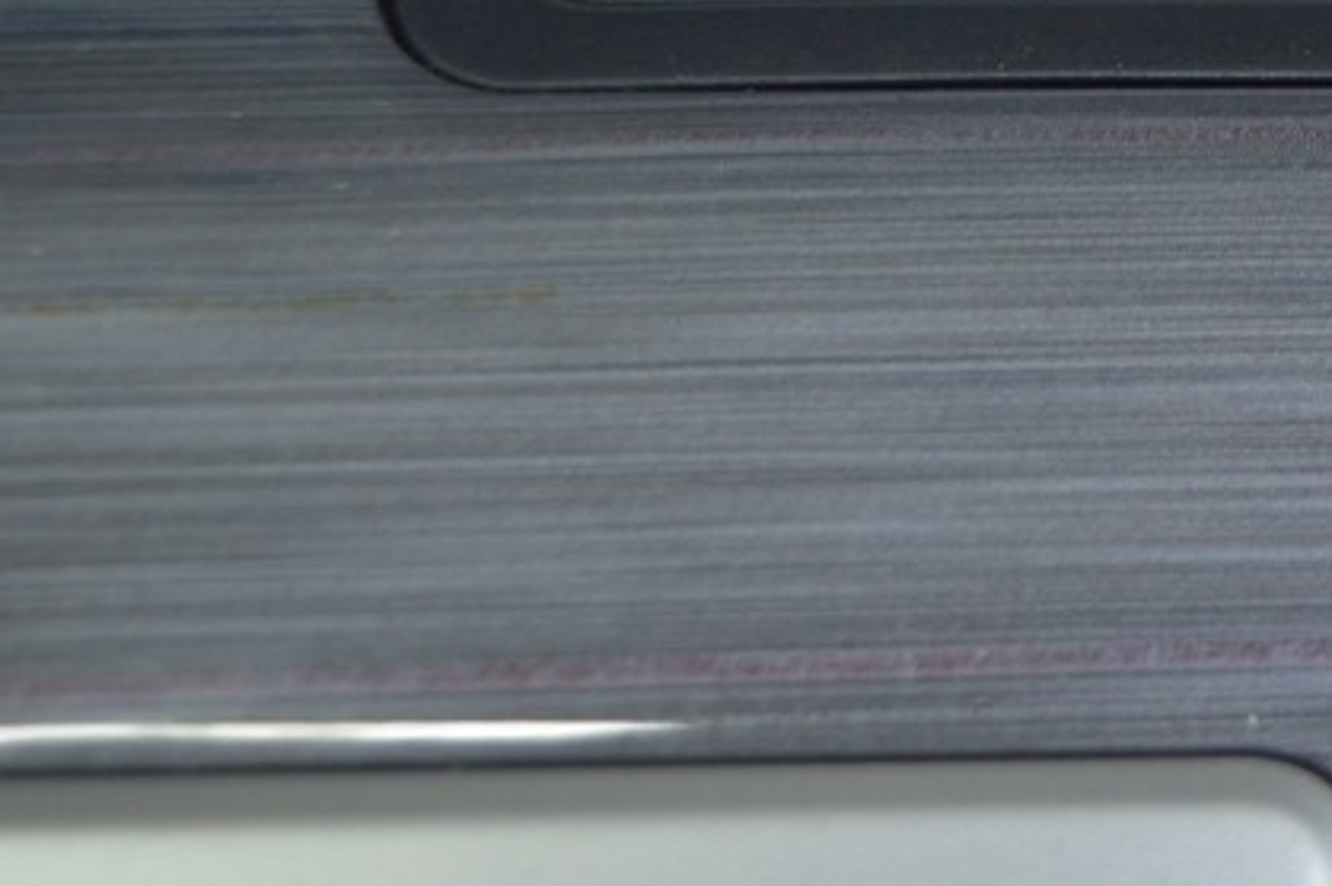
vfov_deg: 10.8
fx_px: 4621
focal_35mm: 125
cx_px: 1504
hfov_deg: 15.9
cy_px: -161
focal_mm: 34
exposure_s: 1/50
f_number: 4.5
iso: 400
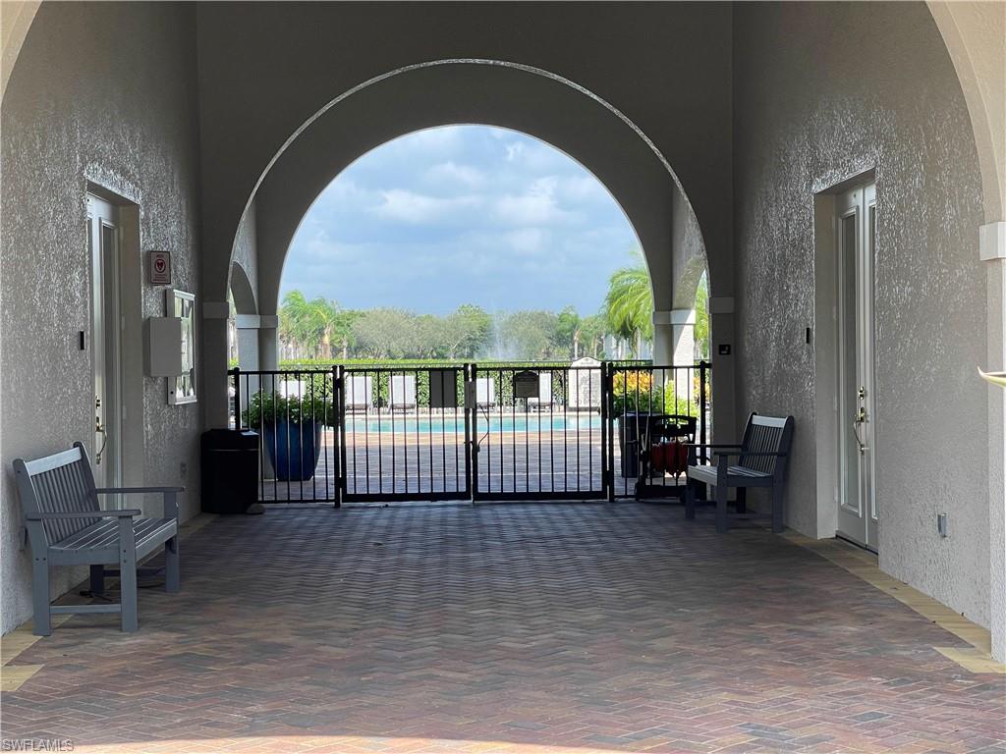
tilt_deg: -0.1
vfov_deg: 22.9
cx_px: 503
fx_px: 1860
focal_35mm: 64
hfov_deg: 30.3
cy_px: 377
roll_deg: +1.1
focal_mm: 7.5
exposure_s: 1/481
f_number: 2.2
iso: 20
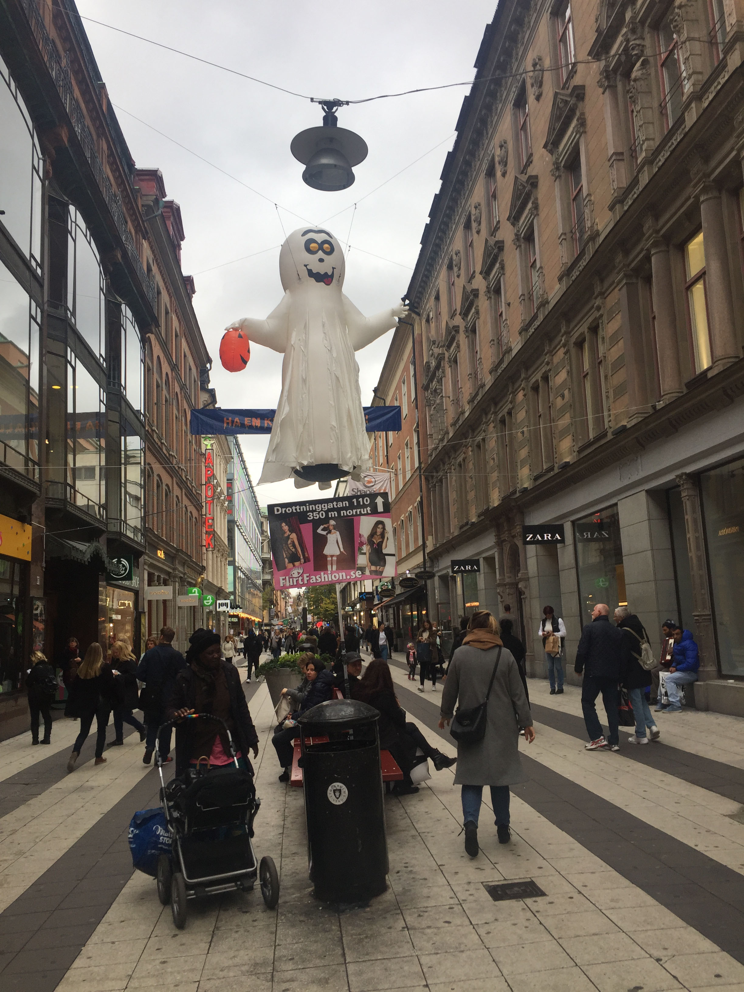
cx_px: 372
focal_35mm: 29
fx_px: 831
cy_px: 496
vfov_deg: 61.7
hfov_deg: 48.2
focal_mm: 4.15
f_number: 2.2
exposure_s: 1/216
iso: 32
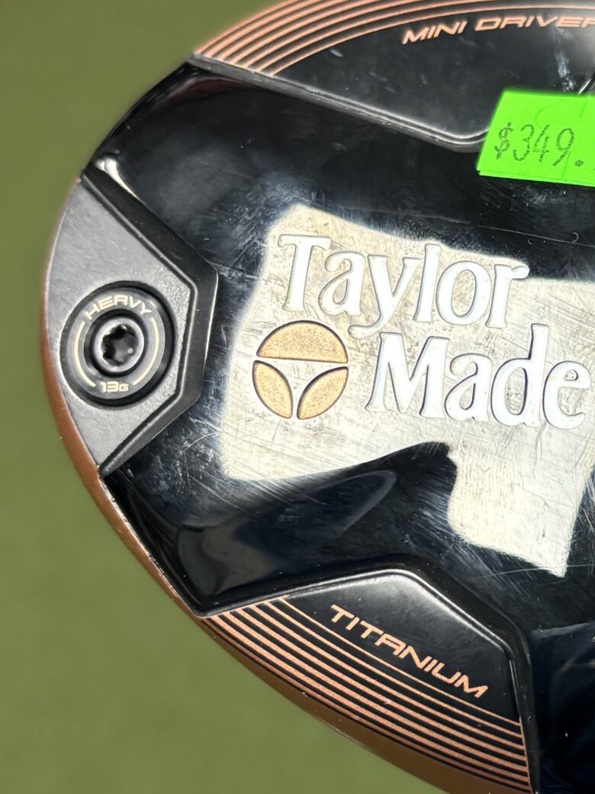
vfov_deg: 30.2
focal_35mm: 64
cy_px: 490
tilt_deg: -65.3
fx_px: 1467
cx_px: 555
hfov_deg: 22.3
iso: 250
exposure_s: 1/60
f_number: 1.6
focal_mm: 5.96
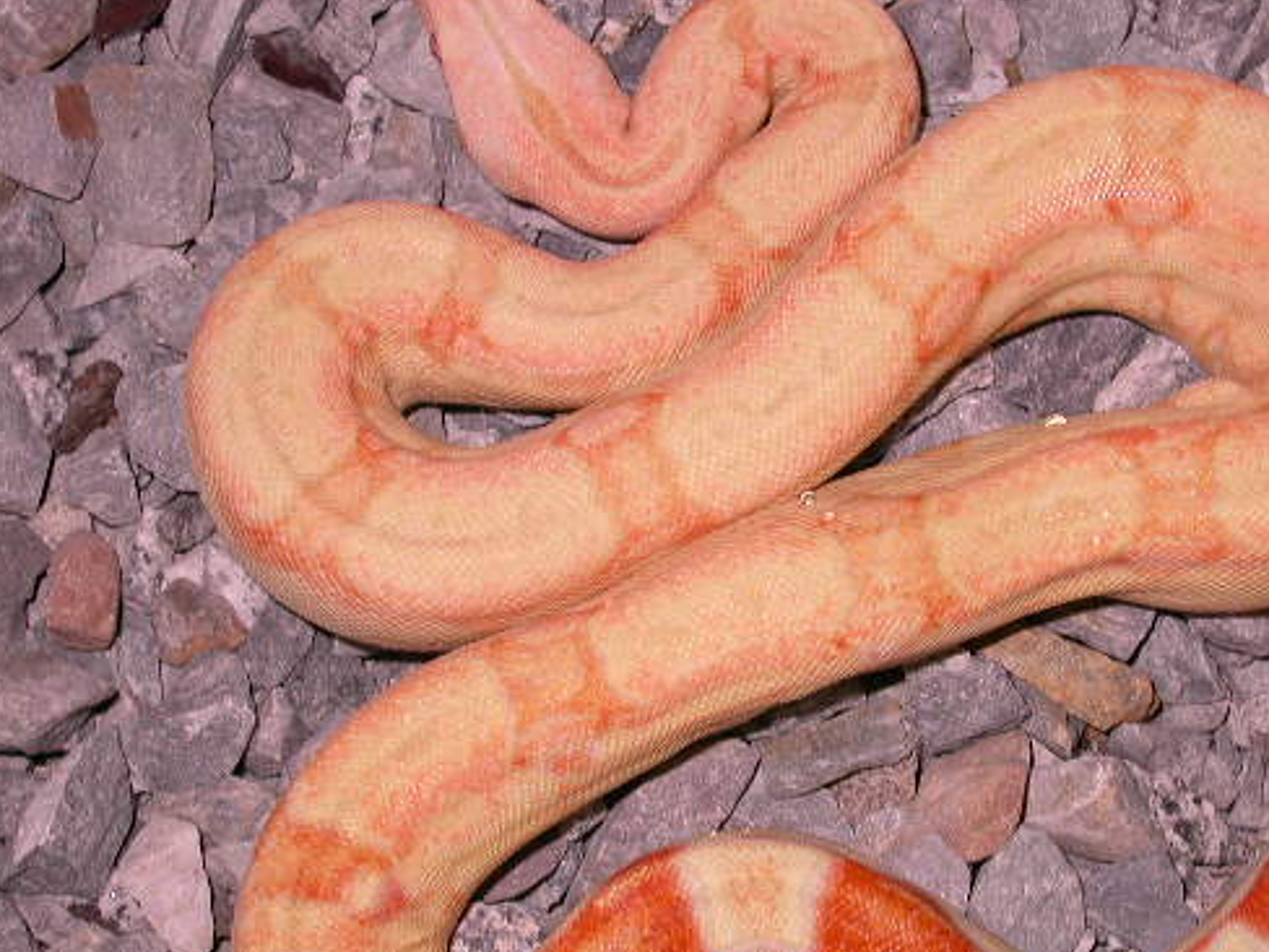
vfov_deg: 15.2
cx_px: 775
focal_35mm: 97
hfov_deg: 20.2
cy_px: 533
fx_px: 3556
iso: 100
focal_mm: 15.3
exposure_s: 1/60.3
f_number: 3.4
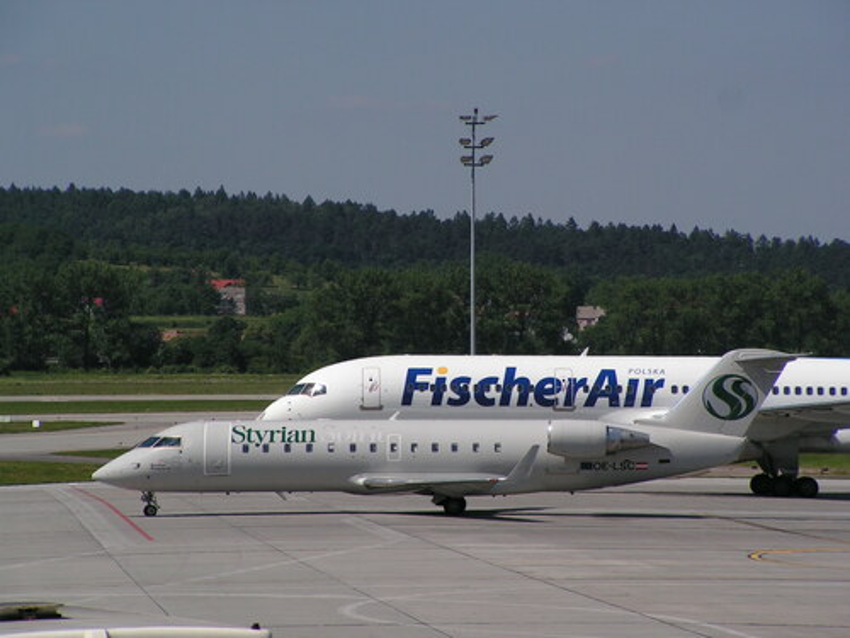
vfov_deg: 6.9
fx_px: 5279
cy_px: 319
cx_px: 425
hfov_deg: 9.2
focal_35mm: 215
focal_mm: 35.9
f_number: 4.8
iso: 64
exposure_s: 1/1000
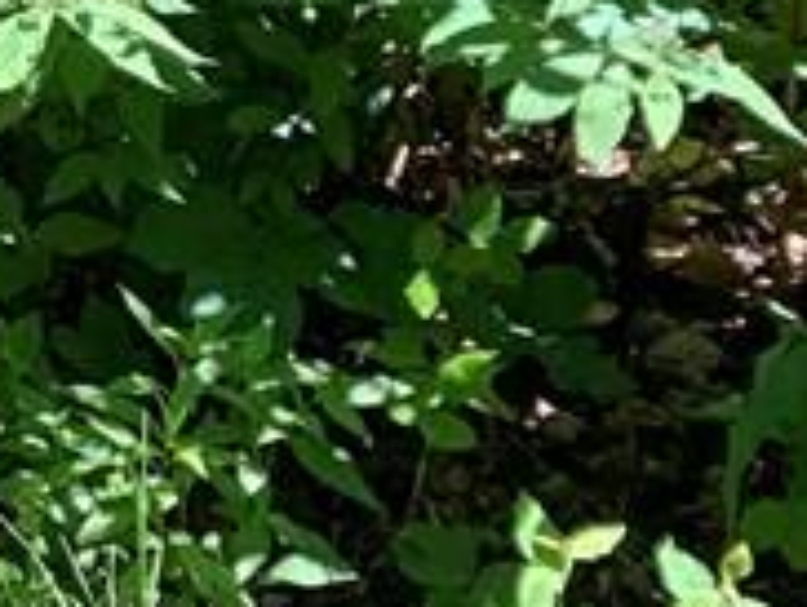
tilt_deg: -3.5
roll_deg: +2.7
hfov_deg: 10.6
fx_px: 3408
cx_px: -1410
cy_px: -922
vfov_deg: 9.0
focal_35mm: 146
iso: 25
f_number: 1.8
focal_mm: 4.25
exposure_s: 1/388
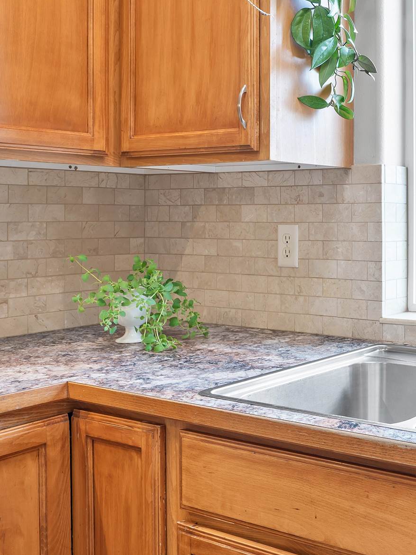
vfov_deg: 42.5
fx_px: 709
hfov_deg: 28.8
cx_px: 486
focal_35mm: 44
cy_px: 219
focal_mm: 17.5
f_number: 8
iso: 100
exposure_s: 1/1.25
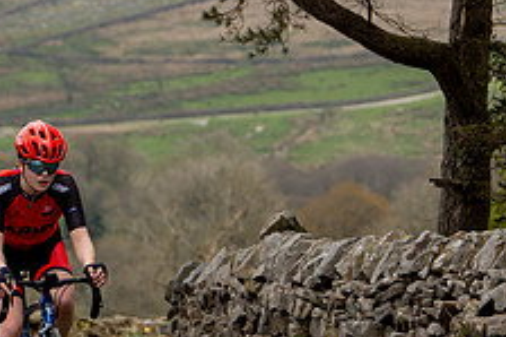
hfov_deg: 4.8
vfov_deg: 3.2
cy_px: 214
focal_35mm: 427
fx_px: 5997
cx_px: 138
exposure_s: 1/640
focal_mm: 108
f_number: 4
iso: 200
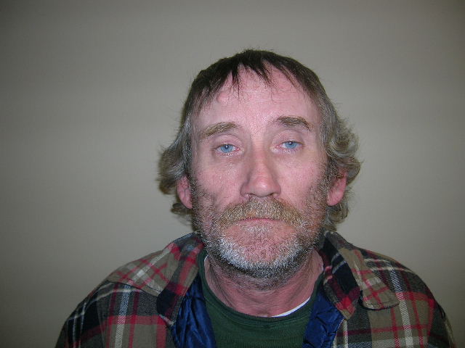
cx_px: 232
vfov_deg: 41.8
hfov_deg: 54.0
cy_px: 174
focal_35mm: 34
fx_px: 457
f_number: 2.9
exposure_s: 1/60.1
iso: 50
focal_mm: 5.7
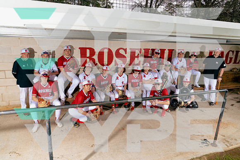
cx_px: 120
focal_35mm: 24
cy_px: 80
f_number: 8
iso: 100
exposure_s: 1/250
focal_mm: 24
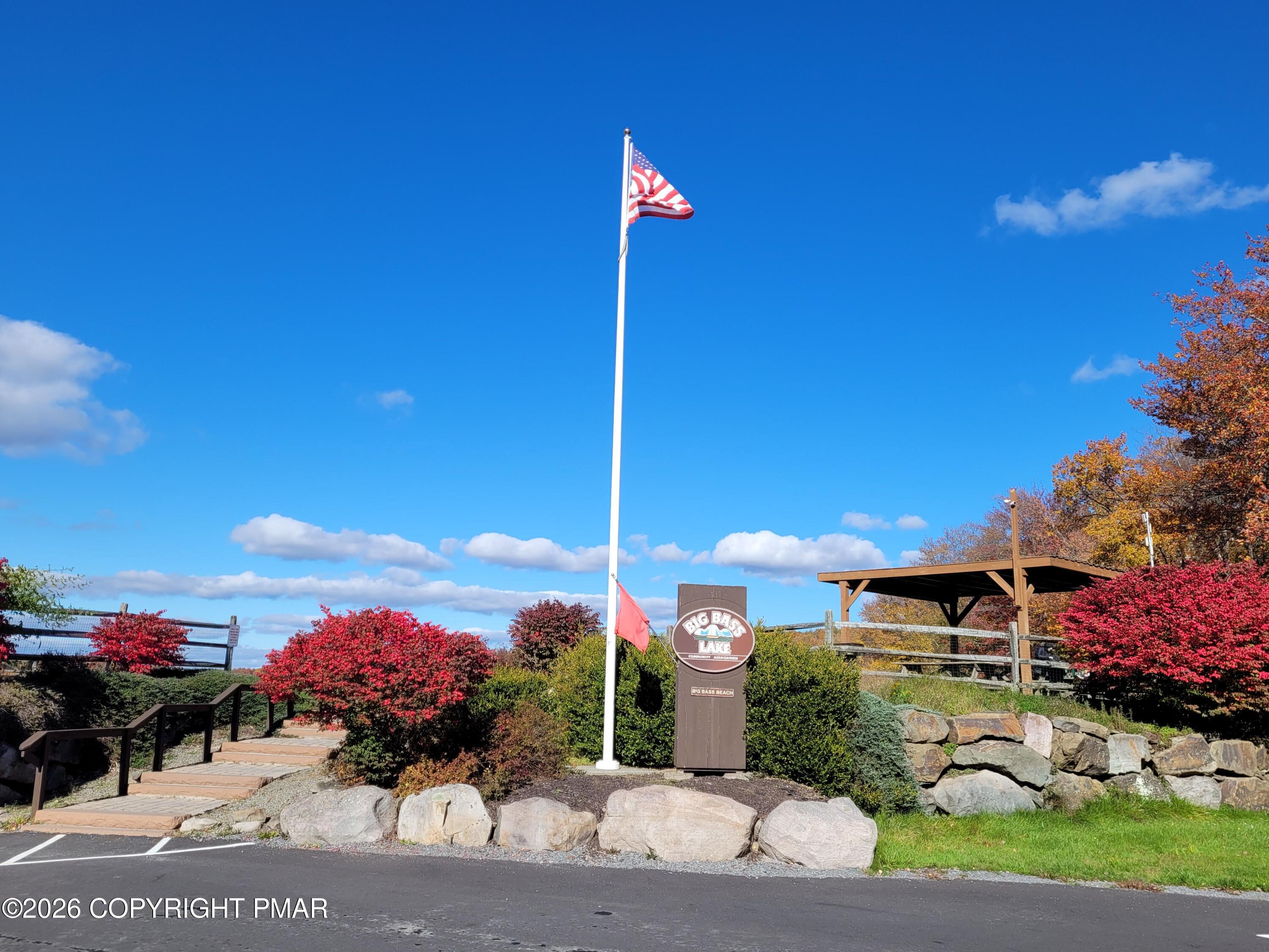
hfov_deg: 67.3
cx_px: 634
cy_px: 476
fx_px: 953
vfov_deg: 53.1
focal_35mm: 26
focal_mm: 5.4
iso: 40
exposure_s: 1/2628
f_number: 1.8
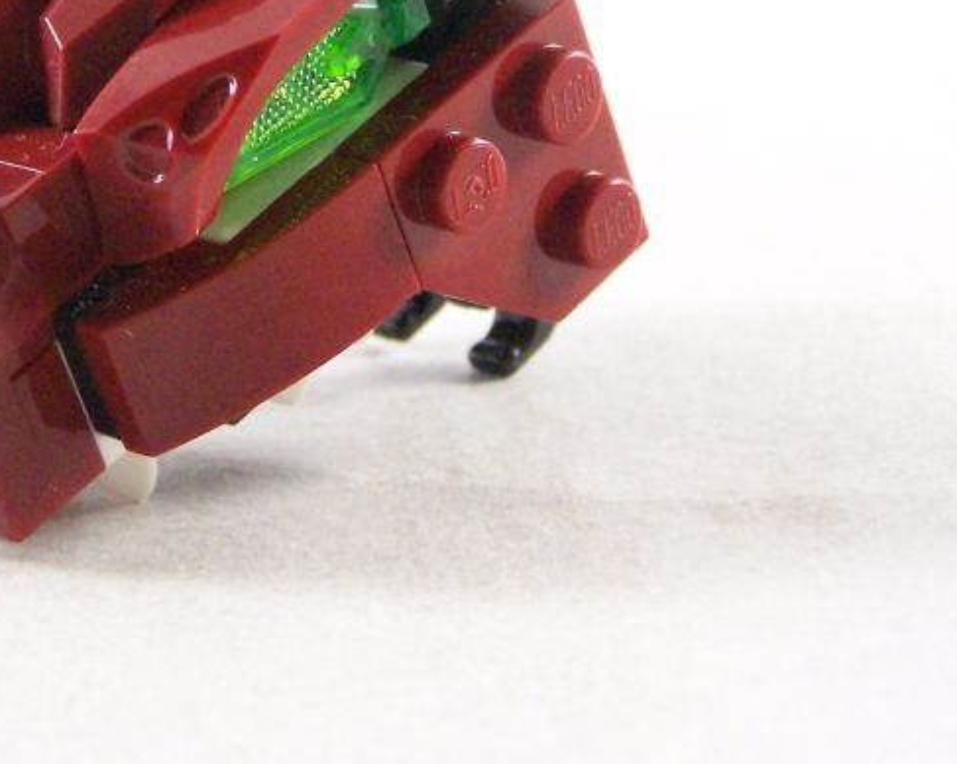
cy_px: 26
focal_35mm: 154
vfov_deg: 10.0
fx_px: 4359
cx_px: 226
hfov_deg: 12.5
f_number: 3.2
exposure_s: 1/60
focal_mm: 12.4
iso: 400
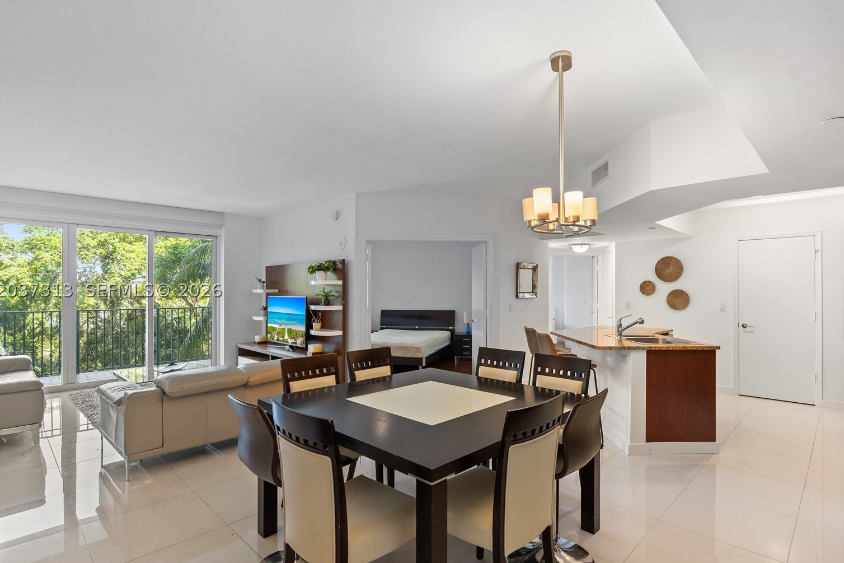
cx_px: 442
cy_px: 289
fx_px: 422
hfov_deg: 89.9
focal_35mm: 18
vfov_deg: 67.4
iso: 800
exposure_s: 1/20
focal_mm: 16
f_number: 5
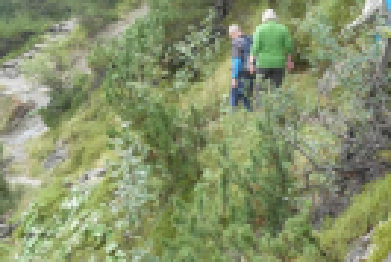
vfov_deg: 16.4
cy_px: -59
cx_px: 357
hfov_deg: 24.6
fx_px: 870
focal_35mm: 80
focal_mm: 4.3
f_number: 3.3
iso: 80
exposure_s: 1/60
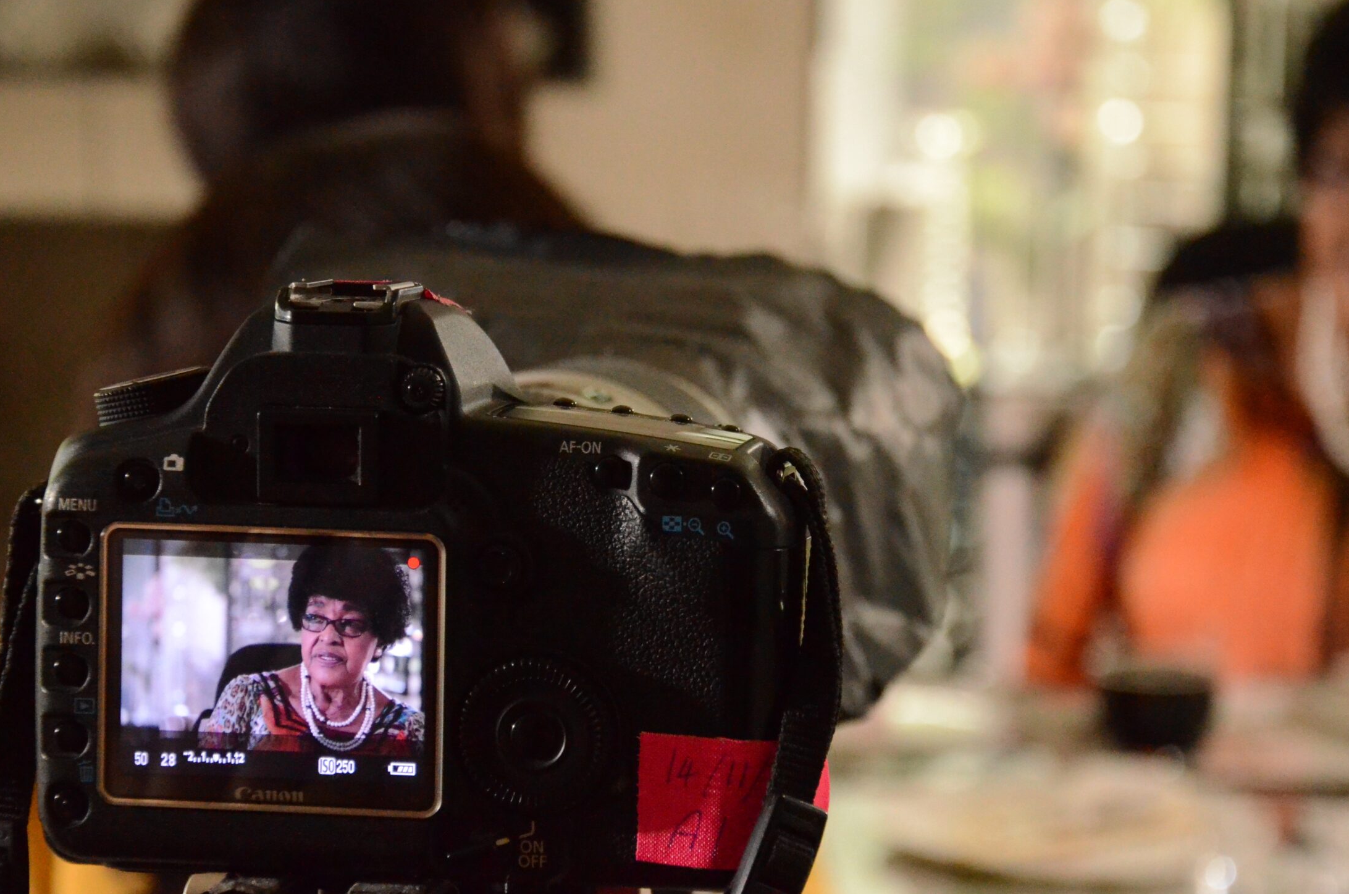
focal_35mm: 109
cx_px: 769
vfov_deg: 12.5
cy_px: 450
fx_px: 4076
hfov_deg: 18.8
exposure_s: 1/350
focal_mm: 62
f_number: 5.3
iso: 6400
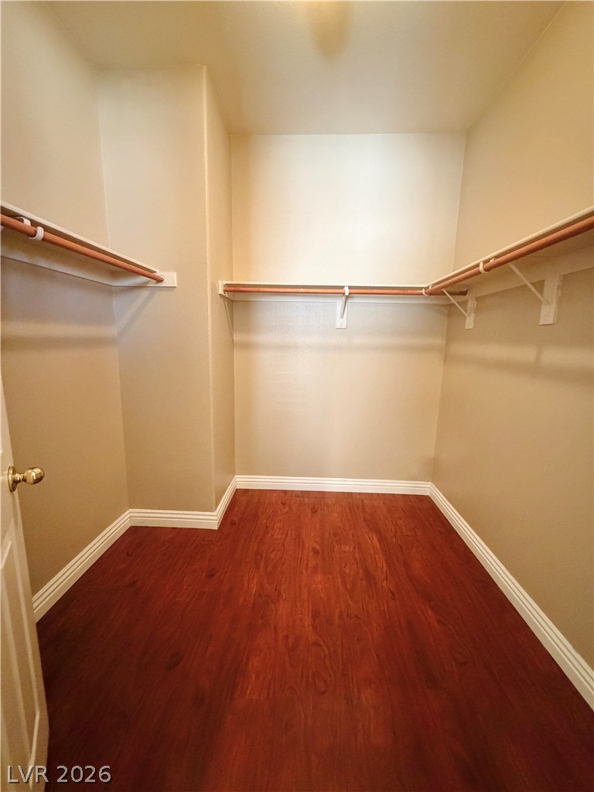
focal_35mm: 14
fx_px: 320
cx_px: 297
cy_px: 396
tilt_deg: -9.8
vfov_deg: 102.1
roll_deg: -1.7
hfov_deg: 85.7
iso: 1250
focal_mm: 2.22
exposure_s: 1/60
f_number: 2.2
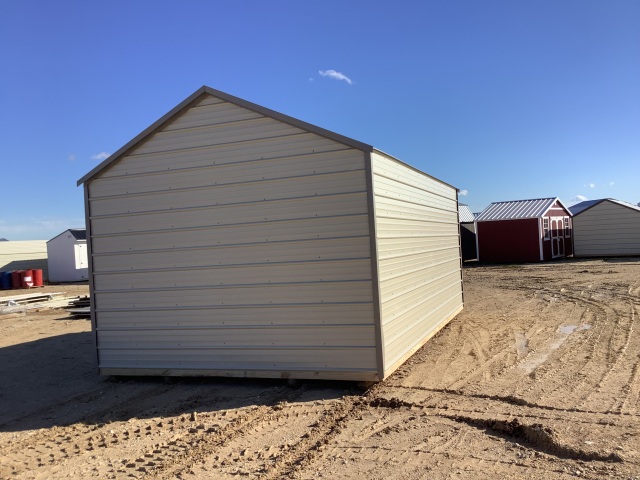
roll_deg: +3.2
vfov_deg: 45.4
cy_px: 240
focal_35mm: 31
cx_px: 320
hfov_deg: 58.4
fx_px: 573
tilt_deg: -0.8
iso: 25
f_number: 2.4
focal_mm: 3.3
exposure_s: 1/1567
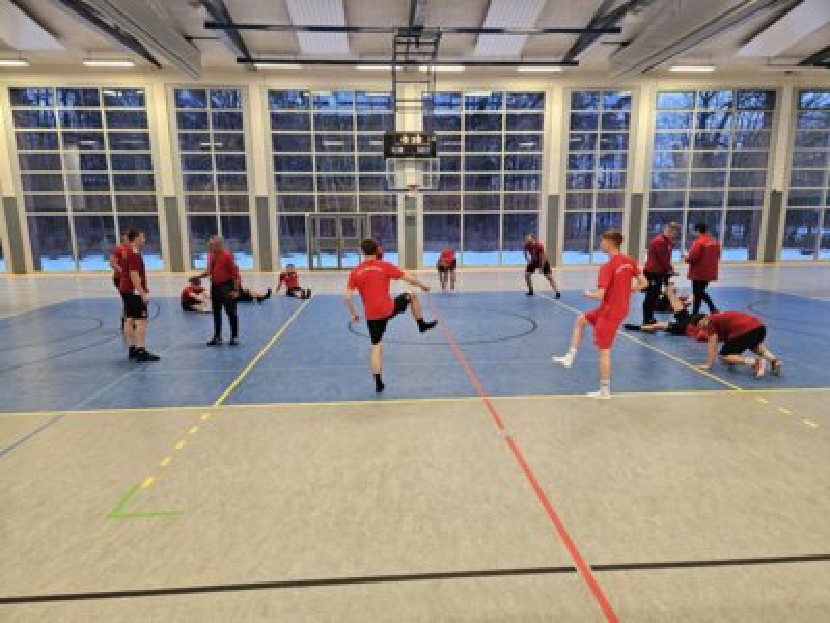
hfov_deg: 73.9
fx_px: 551
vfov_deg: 58.9
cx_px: 415
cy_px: 312
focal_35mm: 23
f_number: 1.8
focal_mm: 5.4
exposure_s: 1/100
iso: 640
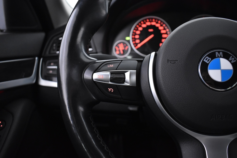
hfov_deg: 61.9
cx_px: 118
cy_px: 79
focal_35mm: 30
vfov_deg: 43.6
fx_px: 197
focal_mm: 20
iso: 2800
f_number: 3.5
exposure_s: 1/30
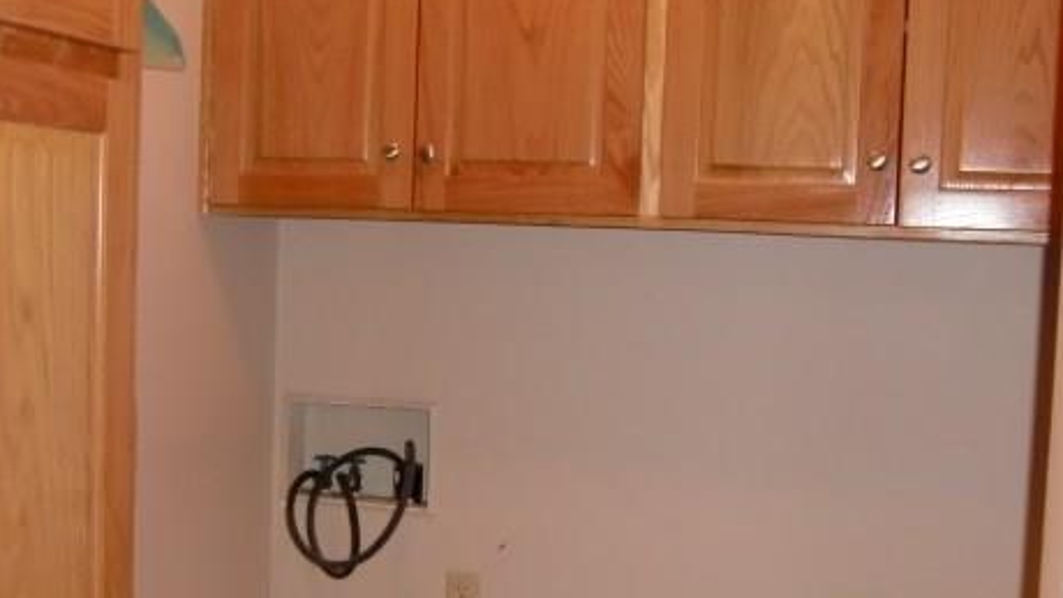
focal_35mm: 44
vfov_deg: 27.1
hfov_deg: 46.3
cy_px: 323
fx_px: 1240
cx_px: 460
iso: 400
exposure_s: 1/25
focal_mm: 5.2
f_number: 3.5
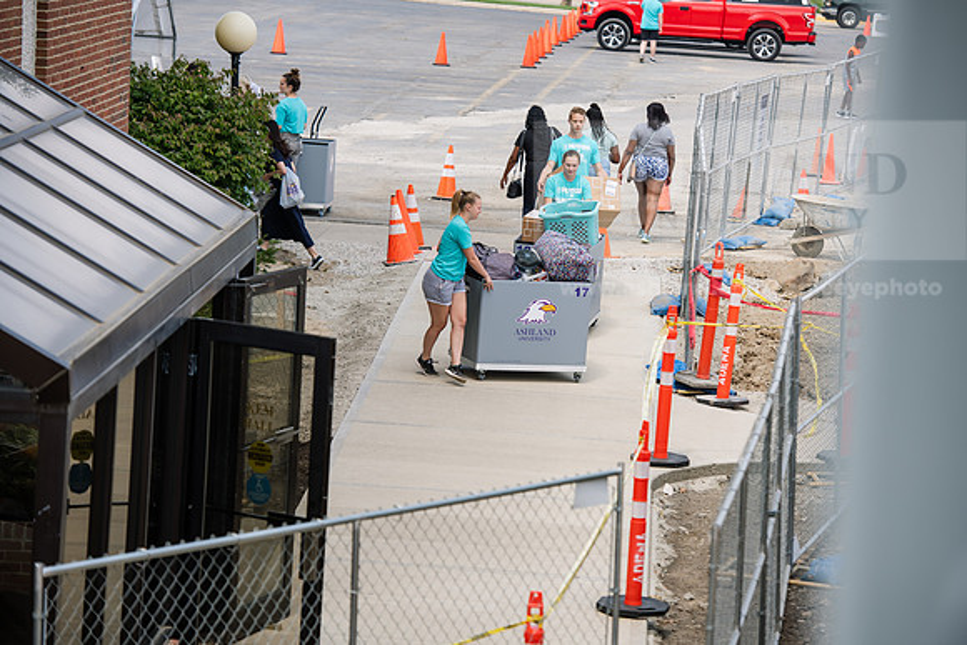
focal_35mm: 135
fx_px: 3627
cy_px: 322
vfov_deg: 10.2
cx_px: 484
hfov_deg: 15.2
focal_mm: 135
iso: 100
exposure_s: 1/400
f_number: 4
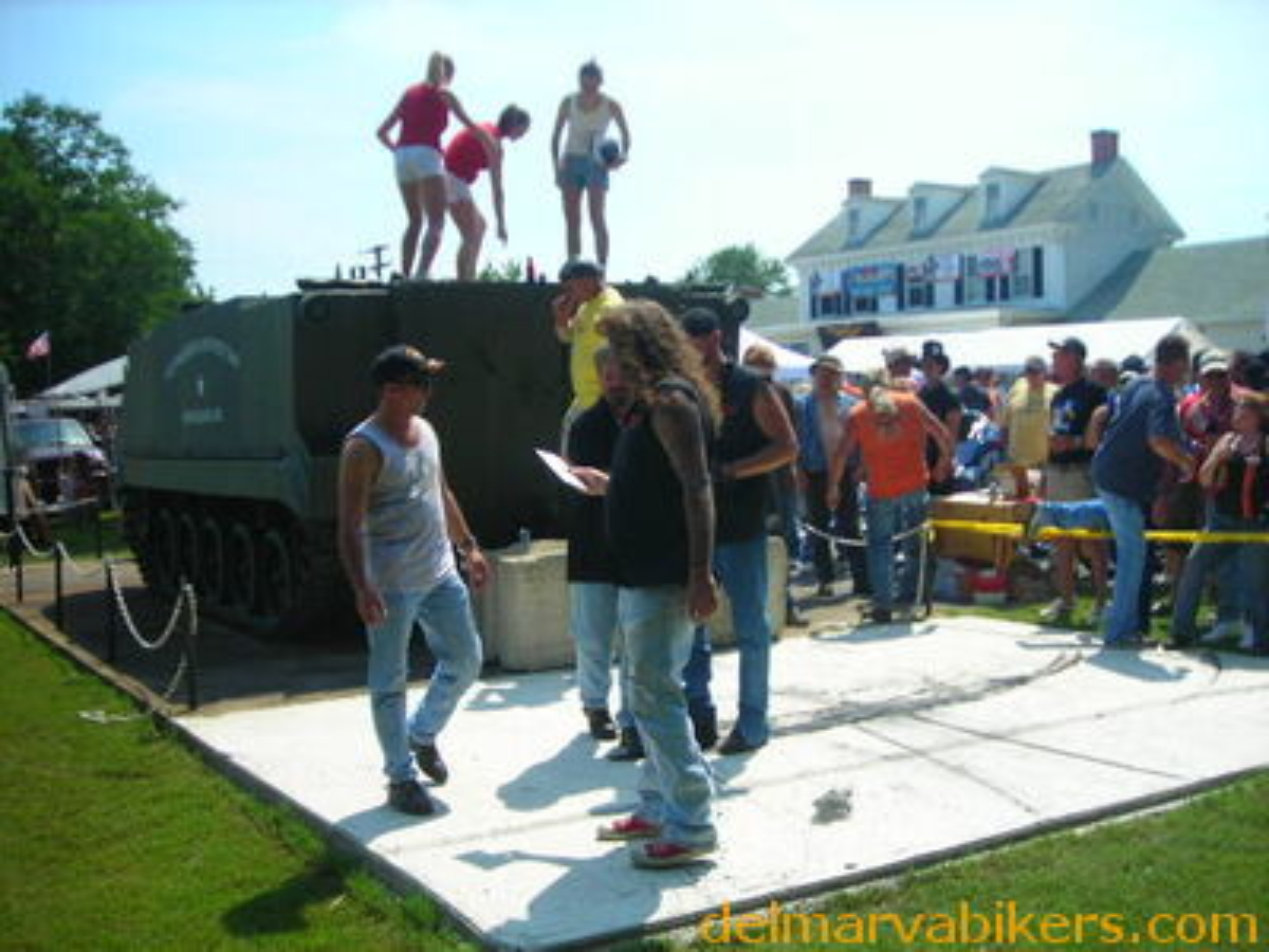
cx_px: 634
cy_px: 476
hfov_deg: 49.0
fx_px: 1393
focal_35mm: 38
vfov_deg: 37.7
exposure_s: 1/142
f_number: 6.4
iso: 50
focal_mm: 6.3
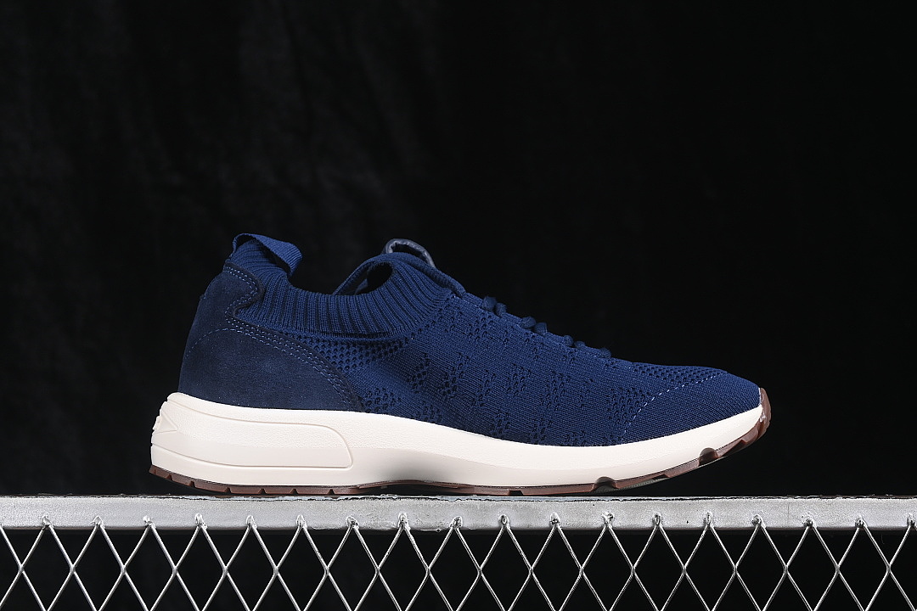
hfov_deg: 27.0
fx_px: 1910
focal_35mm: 75
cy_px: 306
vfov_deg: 18.2
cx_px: 458
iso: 160
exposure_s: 1/60
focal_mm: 50
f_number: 6.3
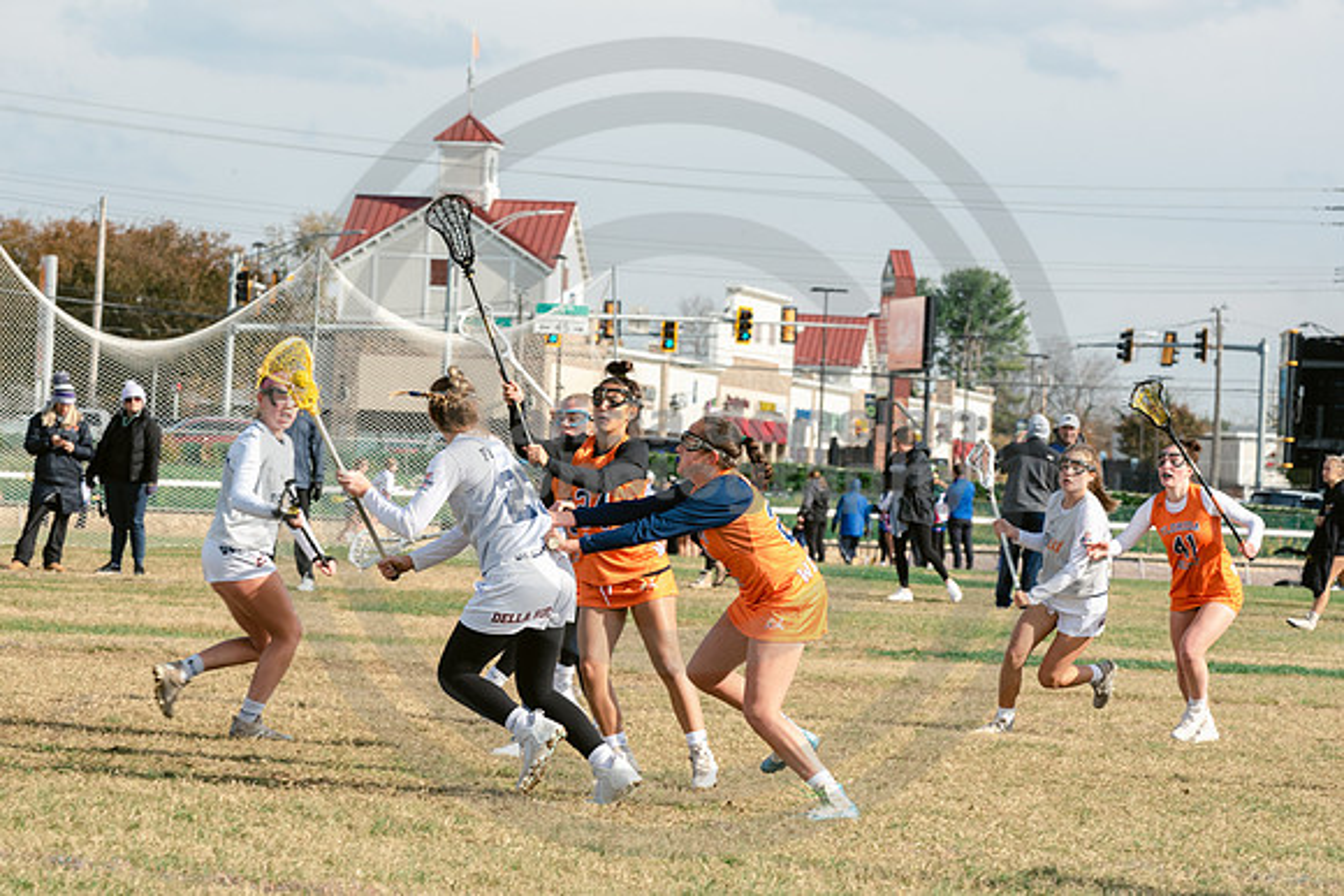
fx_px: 6931
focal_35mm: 186
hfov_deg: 11.1
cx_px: 747
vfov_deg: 7.4
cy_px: 613
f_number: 7.1
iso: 250
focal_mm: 130
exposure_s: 1/800
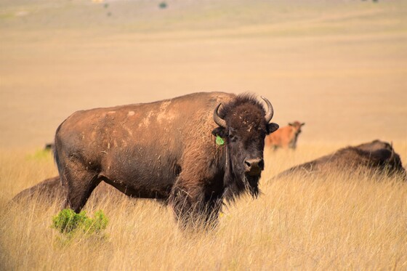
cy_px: 136
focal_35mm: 450
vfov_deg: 3.1
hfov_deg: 4.6
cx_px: 204
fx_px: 5086
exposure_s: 1/320
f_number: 6.3
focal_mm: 300
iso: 100
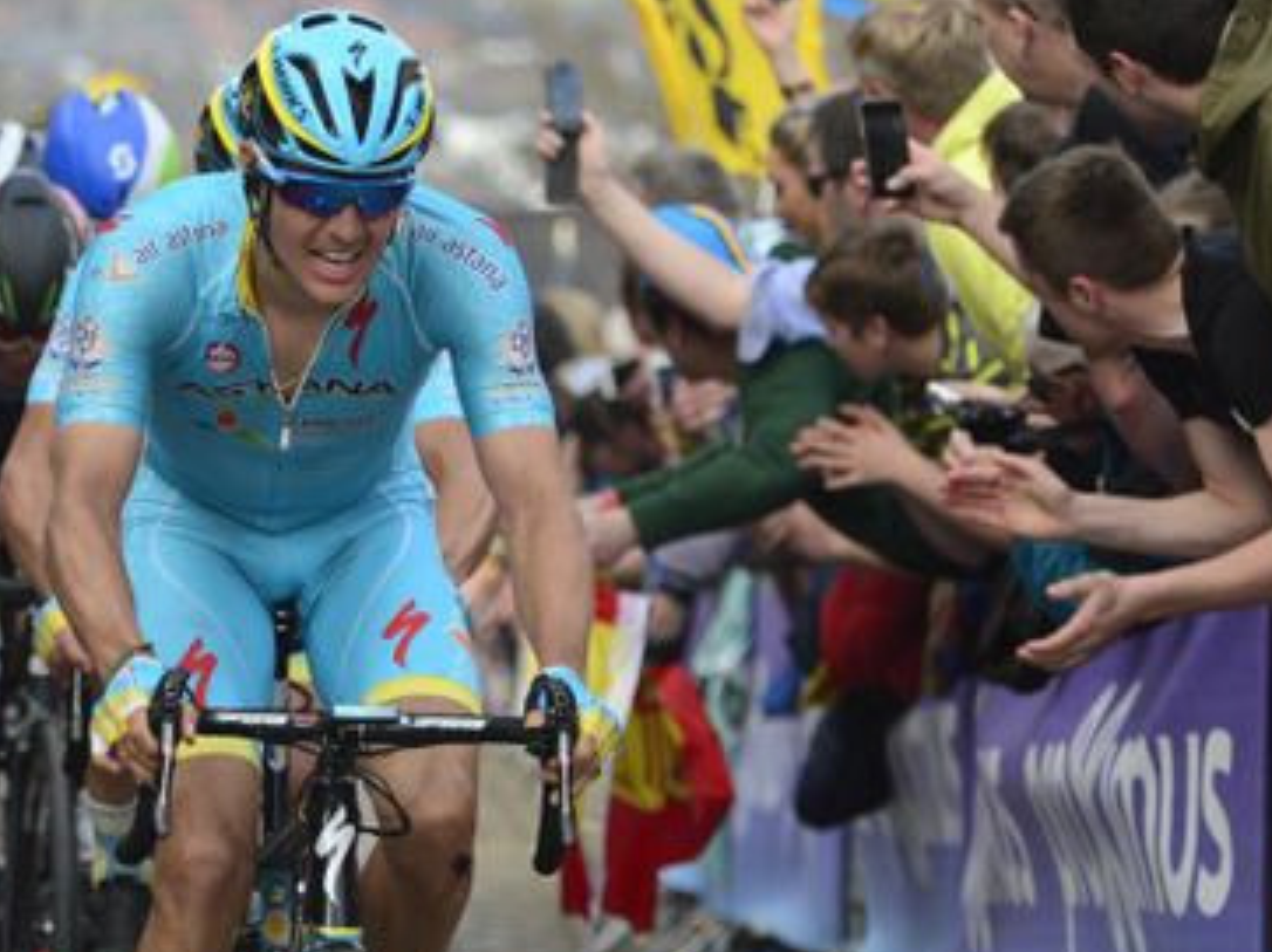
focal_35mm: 393
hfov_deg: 5.0
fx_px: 14432
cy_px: 703
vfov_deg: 3.8
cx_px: 302
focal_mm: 185
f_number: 5.6
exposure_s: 1/1000
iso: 1000
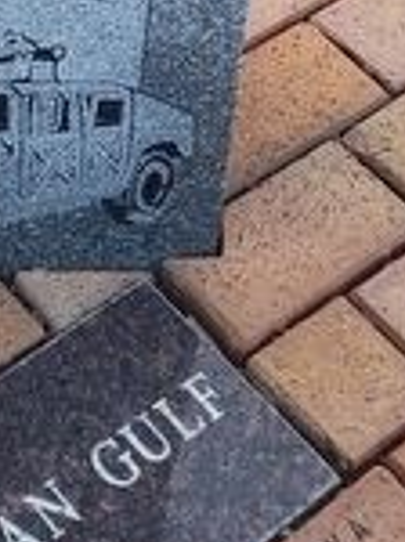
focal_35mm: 123
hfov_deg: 11.5
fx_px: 1924
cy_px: -791
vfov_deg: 12.4
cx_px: -228
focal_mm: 5.56
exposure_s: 1/120
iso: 120
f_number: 1.8
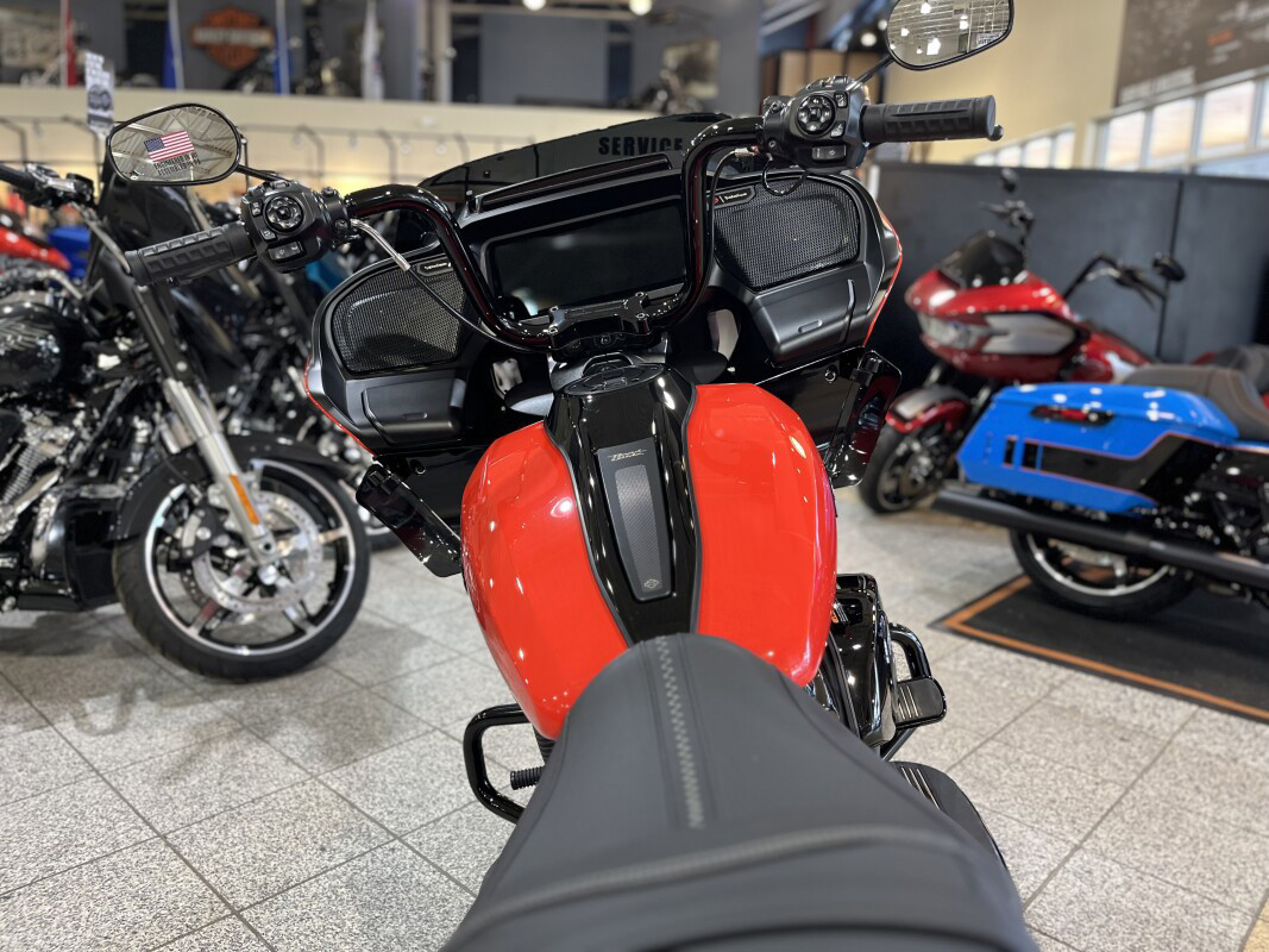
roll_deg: -2.0
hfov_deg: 67.3
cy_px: 476
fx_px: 953
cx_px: 634
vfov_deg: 53.1
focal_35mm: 26
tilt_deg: -12.5
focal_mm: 5.1
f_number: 1.6
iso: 160
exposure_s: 1/60
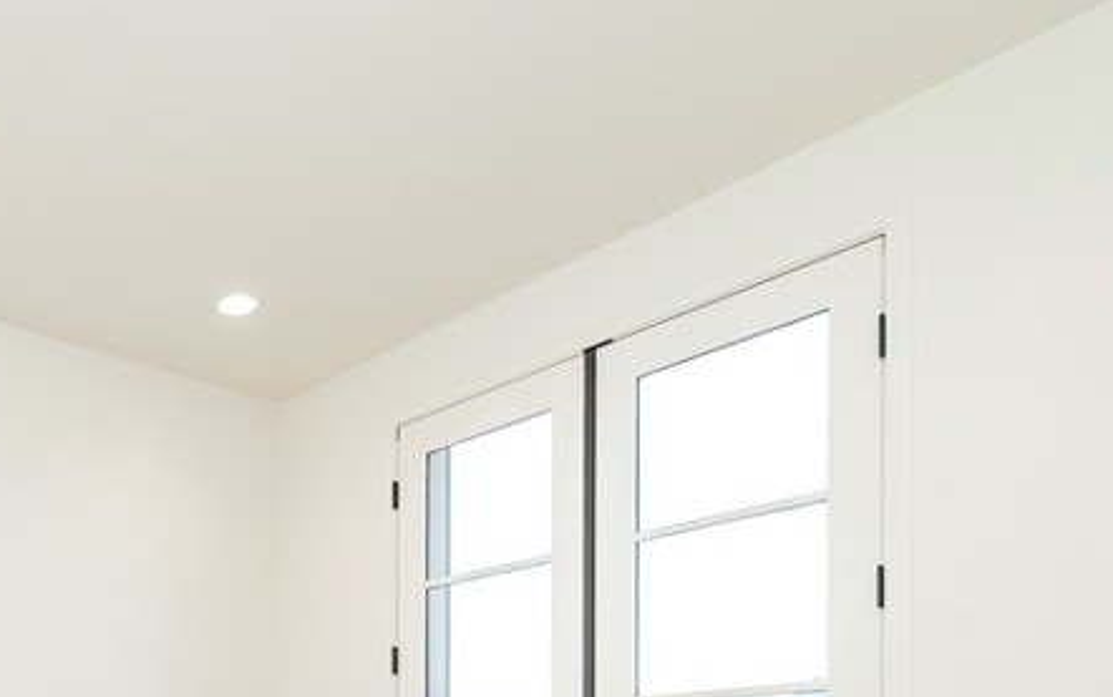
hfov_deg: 50.7
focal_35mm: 33
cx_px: 88
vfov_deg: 32.5
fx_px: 1002
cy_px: 811
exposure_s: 1/125
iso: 140
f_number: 5.6
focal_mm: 14
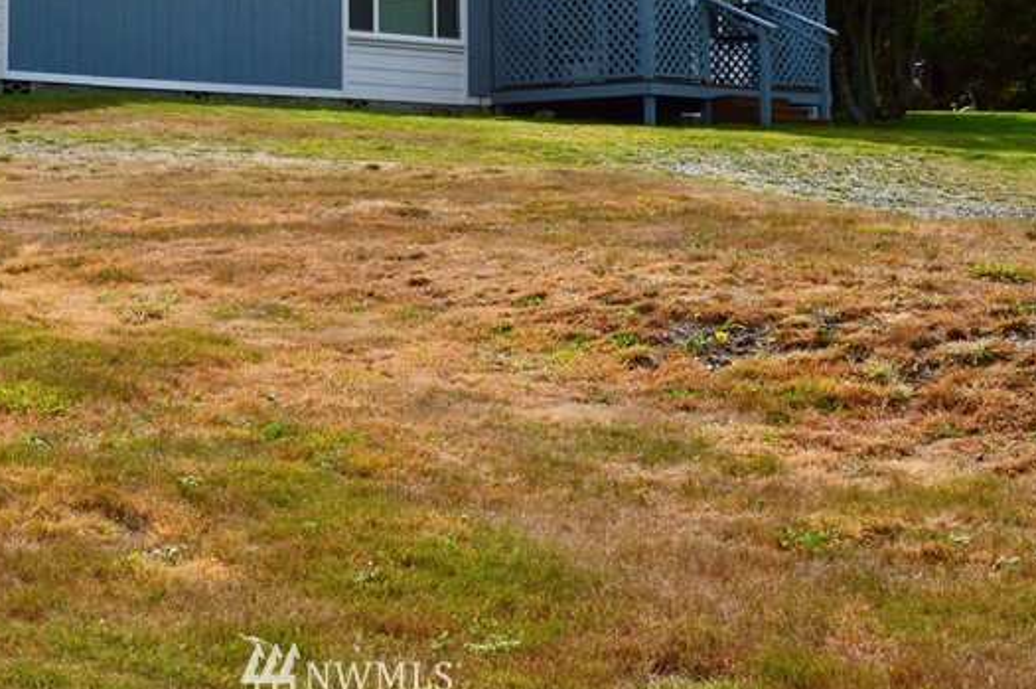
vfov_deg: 15.4
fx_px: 2501
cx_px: 352
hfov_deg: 23.3
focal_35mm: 87
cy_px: 30
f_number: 11
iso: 200
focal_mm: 28
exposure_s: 1/500
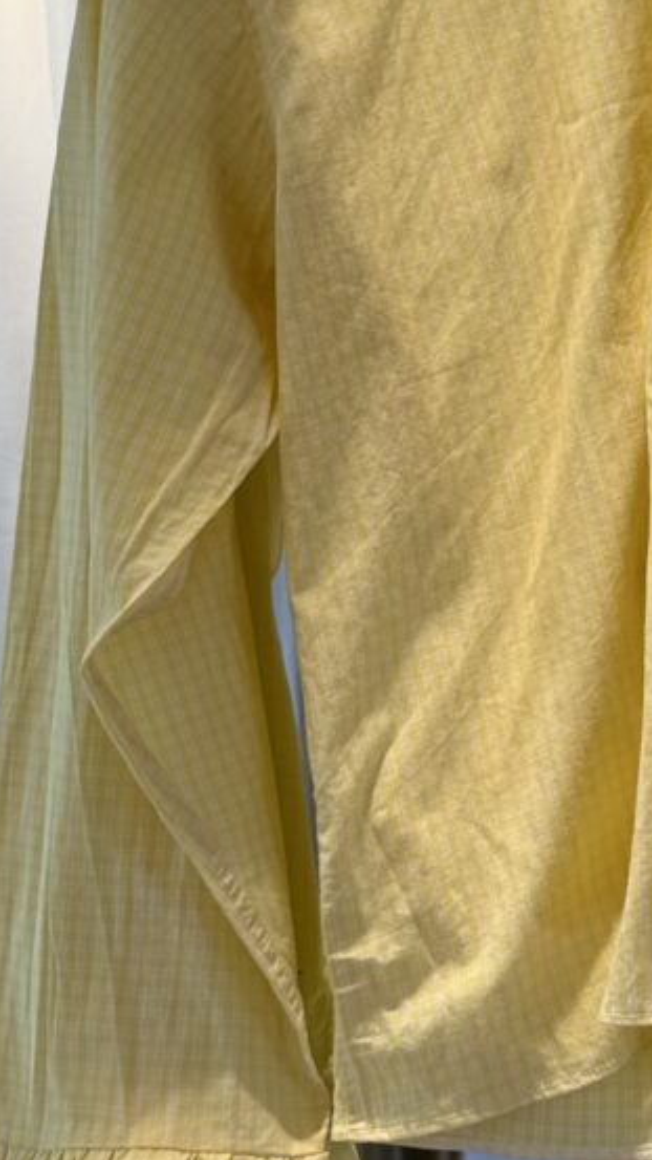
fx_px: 3720
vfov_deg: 17.6
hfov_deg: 9.8
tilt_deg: -1.1
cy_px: 248
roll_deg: +5.0
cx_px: 822
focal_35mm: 121
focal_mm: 6.76
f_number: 1.78
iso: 50
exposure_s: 1/186
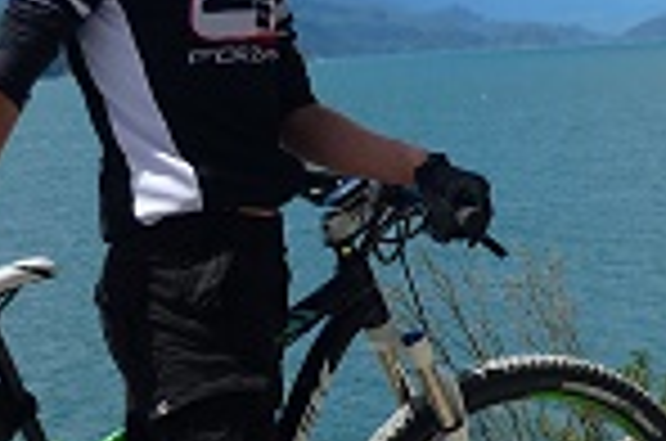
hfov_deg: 17.2
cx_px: 387
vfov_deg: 11.4
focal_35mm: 119
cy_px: 310
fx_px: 2197
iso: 100
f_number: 8
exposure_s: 1/250
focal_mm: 5.5
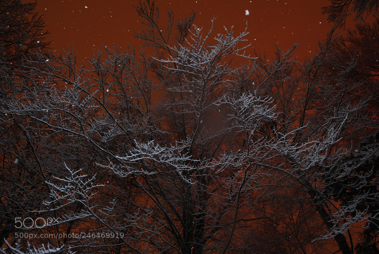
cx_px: 190
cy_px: 127
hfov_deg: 67.3
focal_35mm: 27
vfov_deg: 48.0
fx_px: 285
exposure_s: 33.7
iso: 200
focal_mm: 18
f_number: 7.1
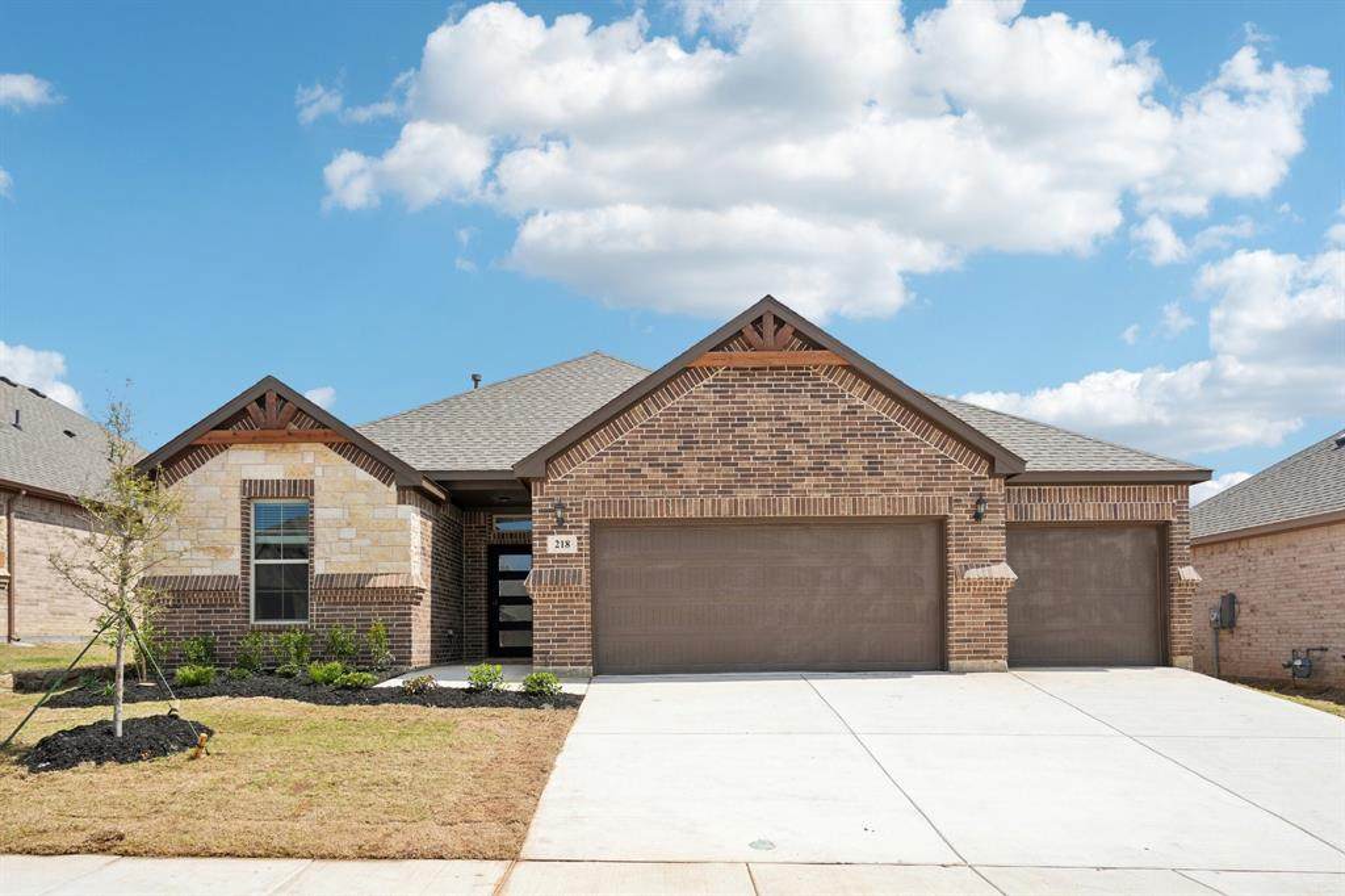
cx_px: 672
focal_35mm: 21
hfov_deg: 81.2
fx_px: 784
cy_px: 448
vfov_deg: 59.5
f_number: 8
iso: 100
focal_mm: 21
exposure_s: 1/500
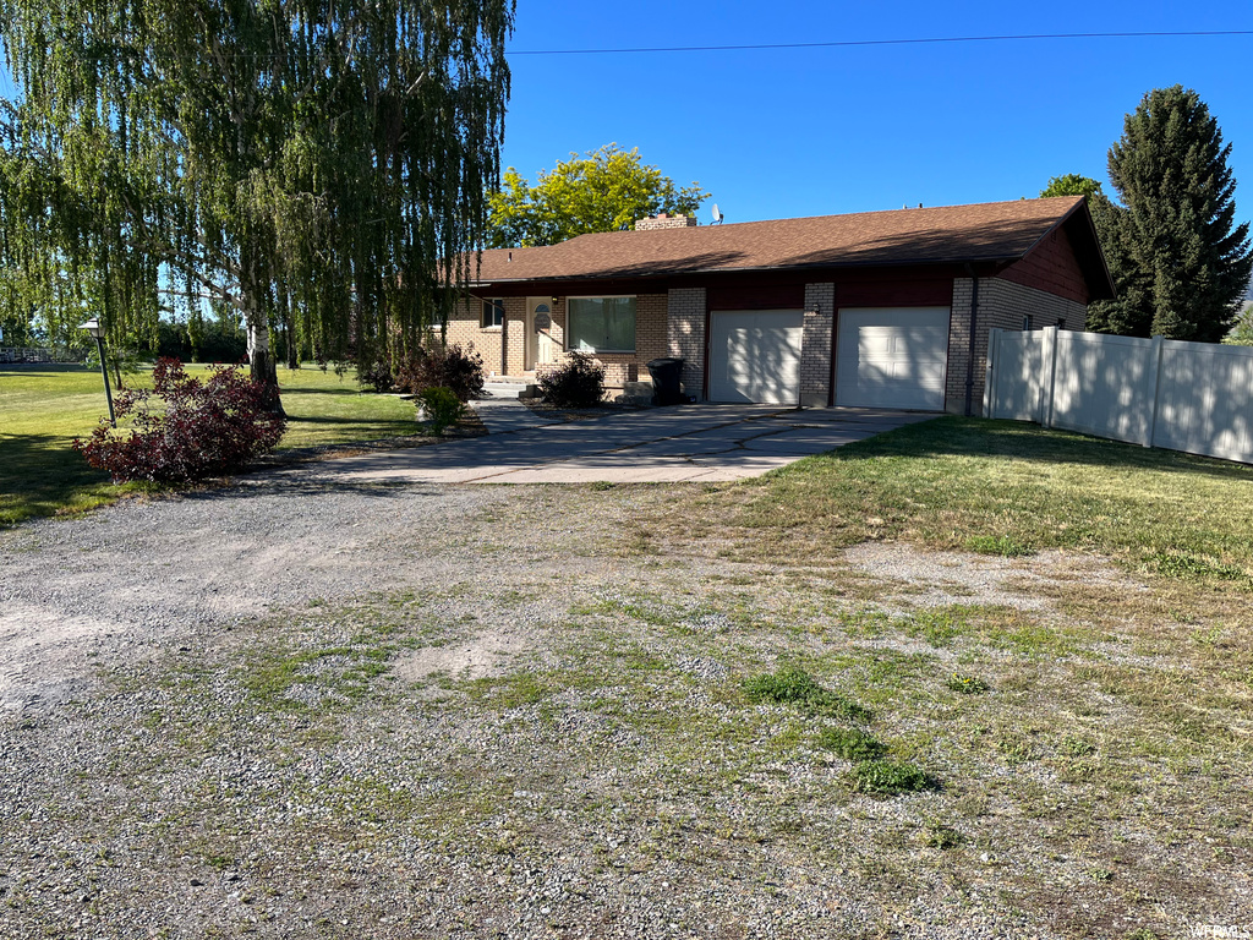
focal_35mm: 26
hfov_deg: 67.3
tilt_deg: -7.3
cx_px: 626
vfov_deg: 53.1
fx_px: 941
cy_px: 470
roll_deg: -1.1
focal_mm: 5.1
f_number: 1.6
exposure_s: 1/1923
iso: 50
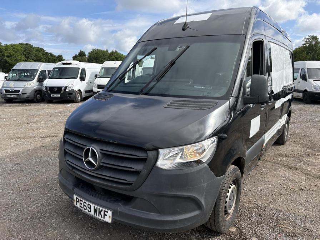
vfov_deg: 53.1
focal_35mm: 26
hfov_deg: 67.3
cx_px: 160
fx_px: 240
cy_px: 120
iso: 50
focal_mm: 5.96
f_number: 1.6
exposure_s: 1/2747
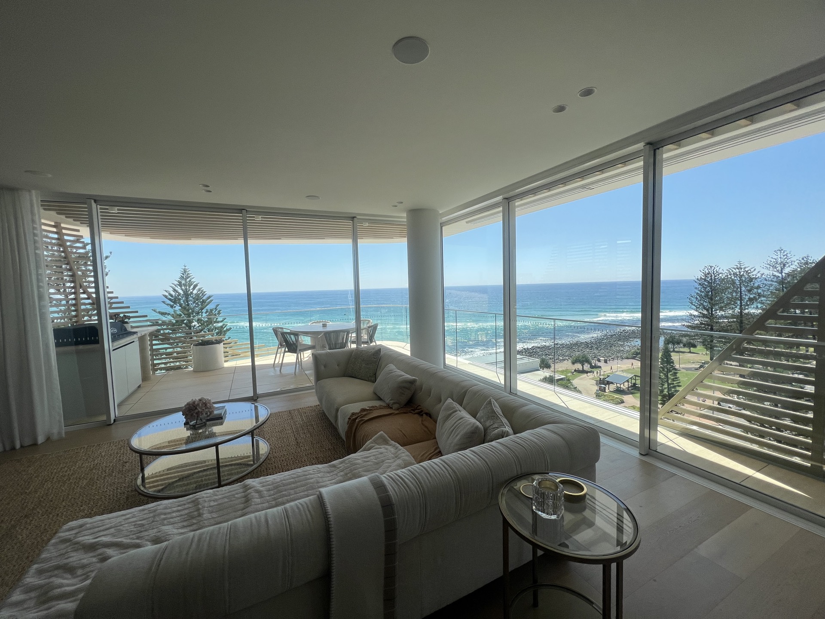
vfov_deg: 89.9
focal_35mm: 13
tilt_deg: -4.1
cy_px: 310
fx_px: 310
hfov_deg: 106.2
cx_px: 412
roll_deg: +1.6
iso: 32
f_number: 1.8
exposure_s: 1/1876
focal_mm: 1.57
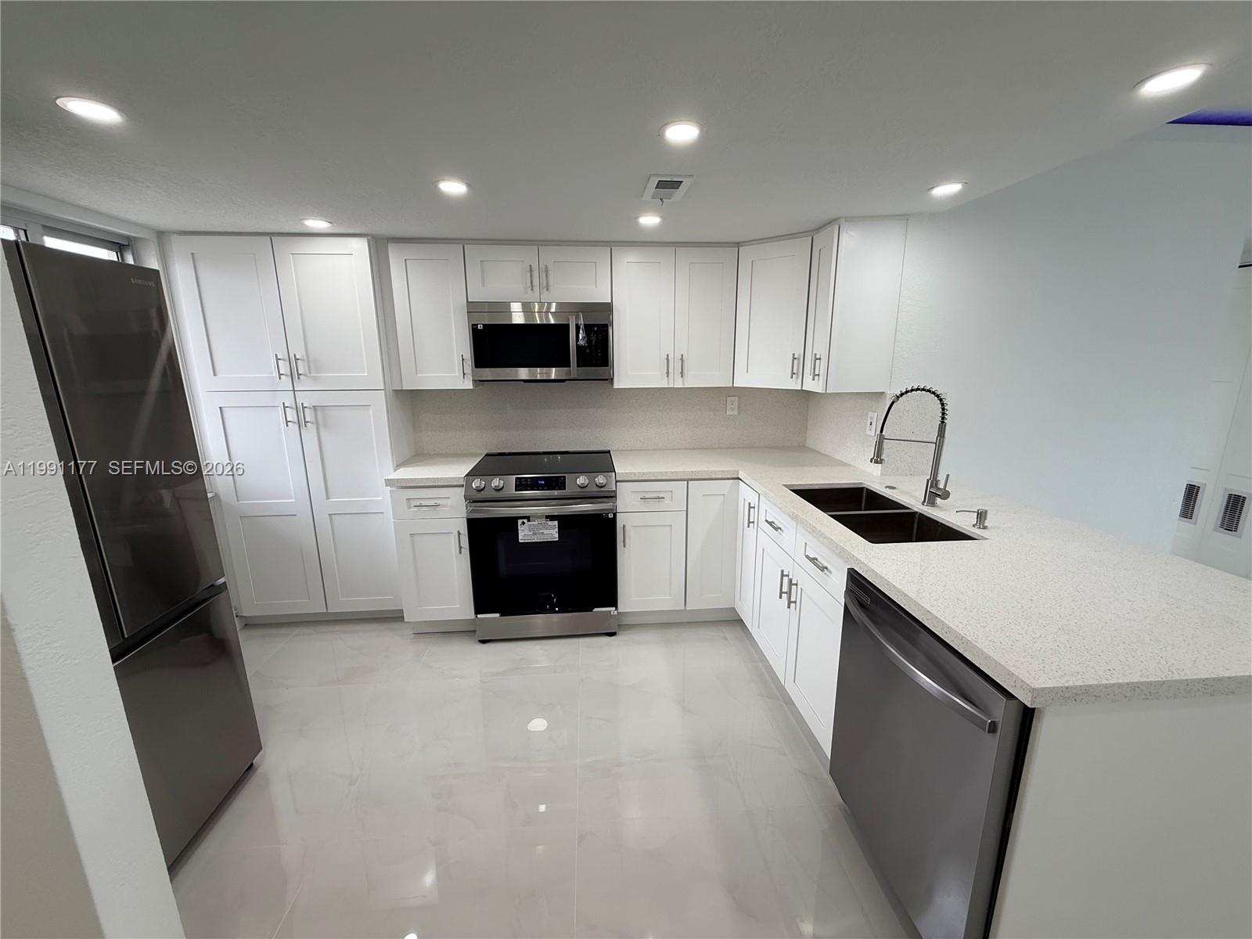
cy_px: 470
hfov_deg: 102.1
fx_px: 506
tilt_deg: -12.9
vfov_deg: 85.7
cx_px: 626
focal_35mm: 14
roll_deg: +0.5
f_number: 2.2
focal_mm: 2.22
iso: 80
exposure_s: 1/120
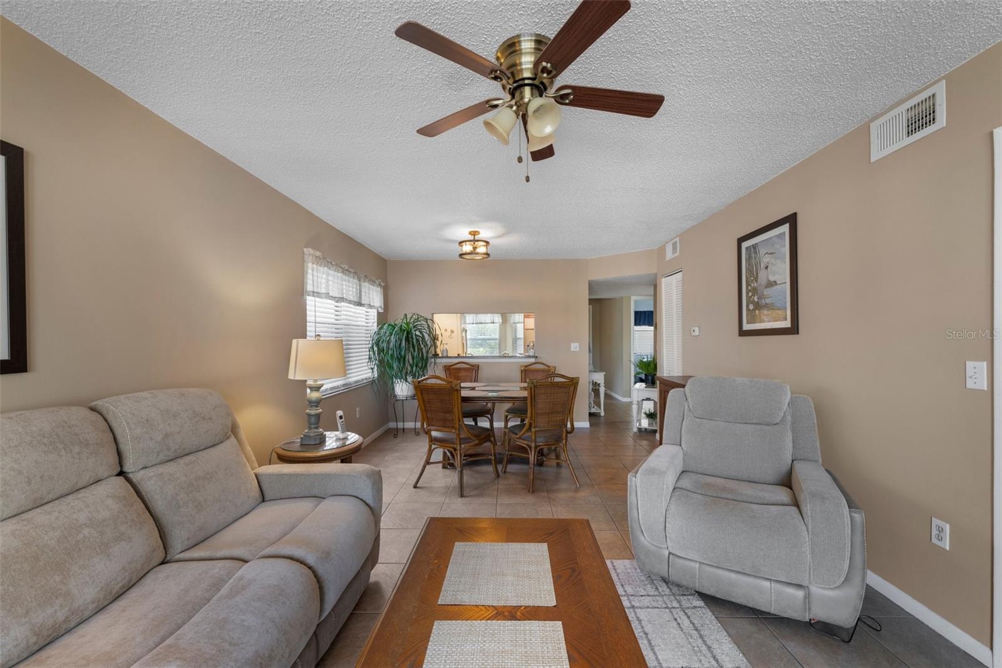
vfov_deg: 81.2
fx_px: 390
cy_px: 334
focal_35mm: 14
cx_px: 501
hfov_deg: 104.3
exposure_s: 1/2.5
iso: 800
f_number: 8
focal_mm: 14
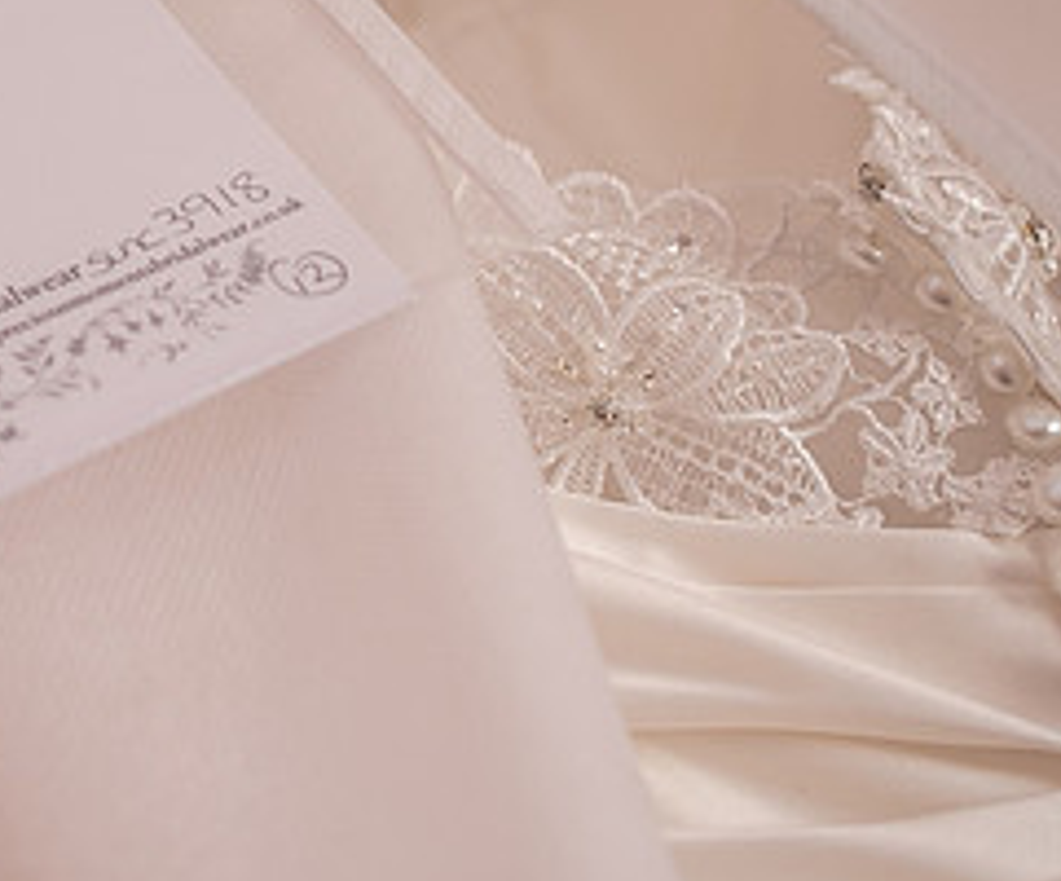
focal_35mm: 120
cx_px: -190
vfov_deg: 13.0
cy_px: 111
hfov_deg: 15.3
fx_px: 3824
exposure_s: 1/160
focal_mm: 35
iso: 200
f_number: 2.5
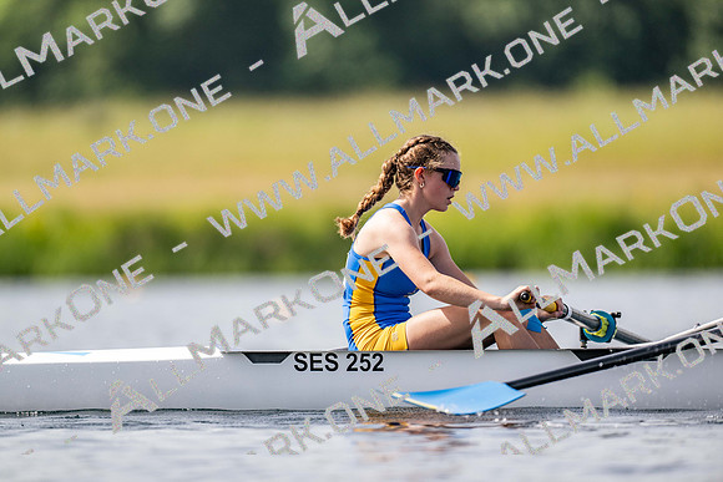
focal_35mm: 600
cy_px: 241
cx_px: 362
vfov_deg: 2.3
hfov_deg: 3.4
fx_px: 12052
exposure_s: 1/2500
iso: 180
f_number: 4
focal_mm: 600
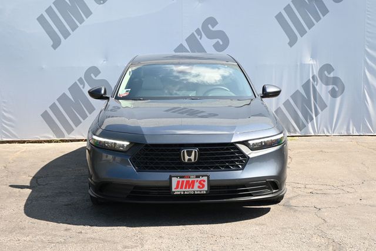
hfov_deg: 36.9
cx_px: 188
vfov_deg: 25.0
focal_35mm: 54
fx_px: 564
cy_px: 126
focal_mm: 36
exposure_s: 1/250
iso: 280
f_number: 5.3
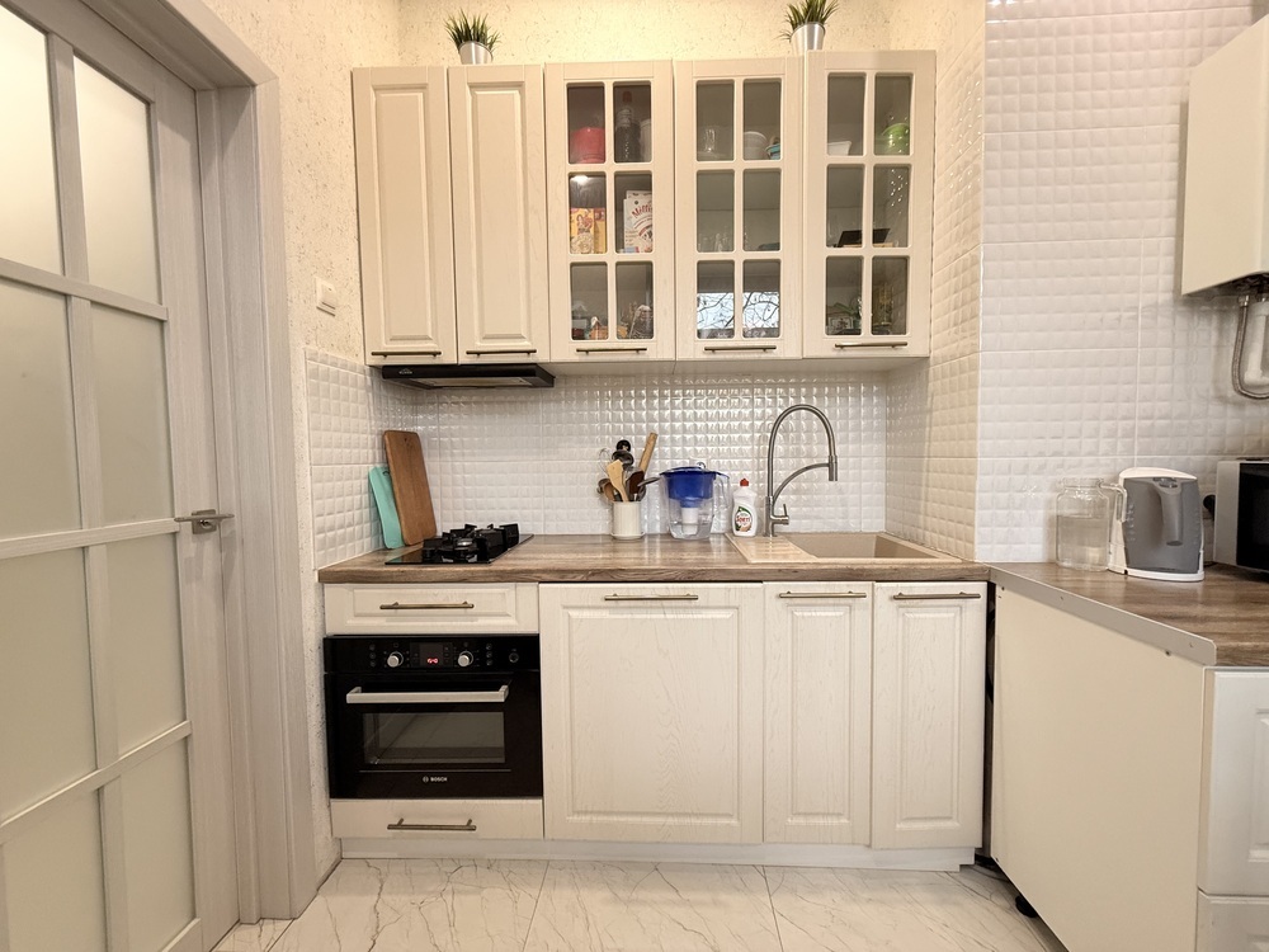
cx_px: 634
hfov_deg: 102.1
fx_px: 513
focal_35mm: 14
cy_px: 476
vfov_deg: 85.7
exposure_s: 1/50
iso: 200
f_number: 2.2
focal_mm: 2.22
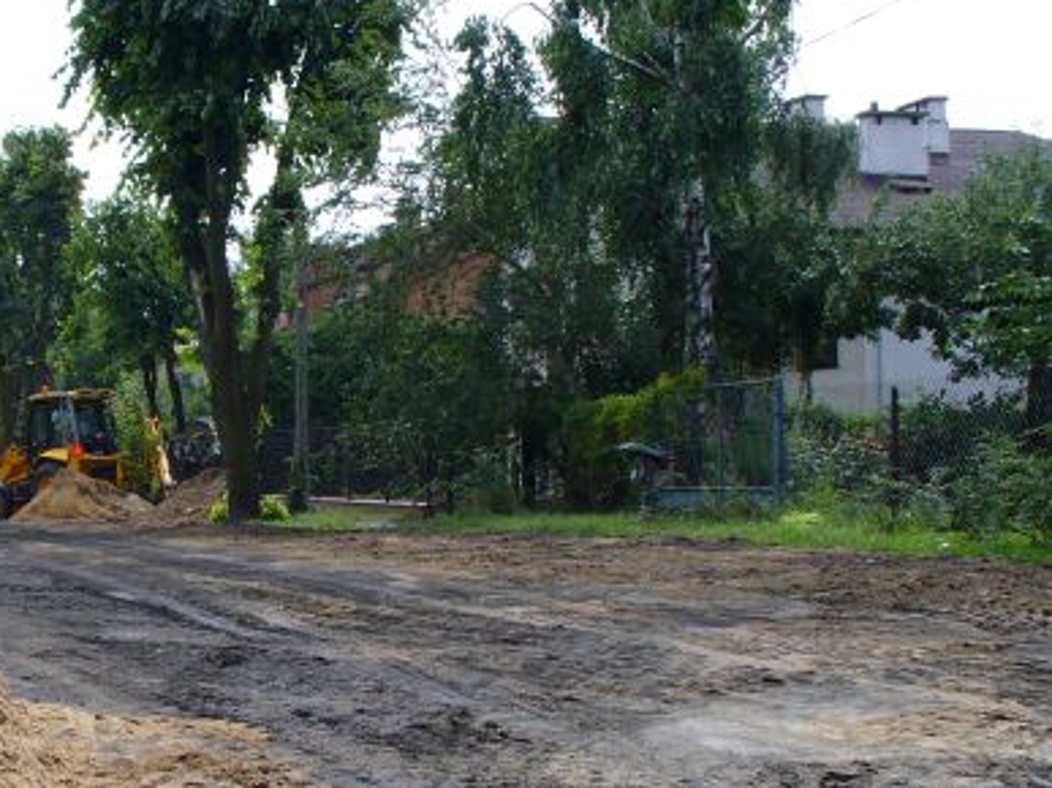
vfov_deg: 21.8
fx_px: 2036
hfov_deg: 28.3
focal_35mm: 67
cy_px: 542
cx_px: 198
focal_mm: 6.1
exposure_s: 1/200
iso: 80
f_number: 5.6
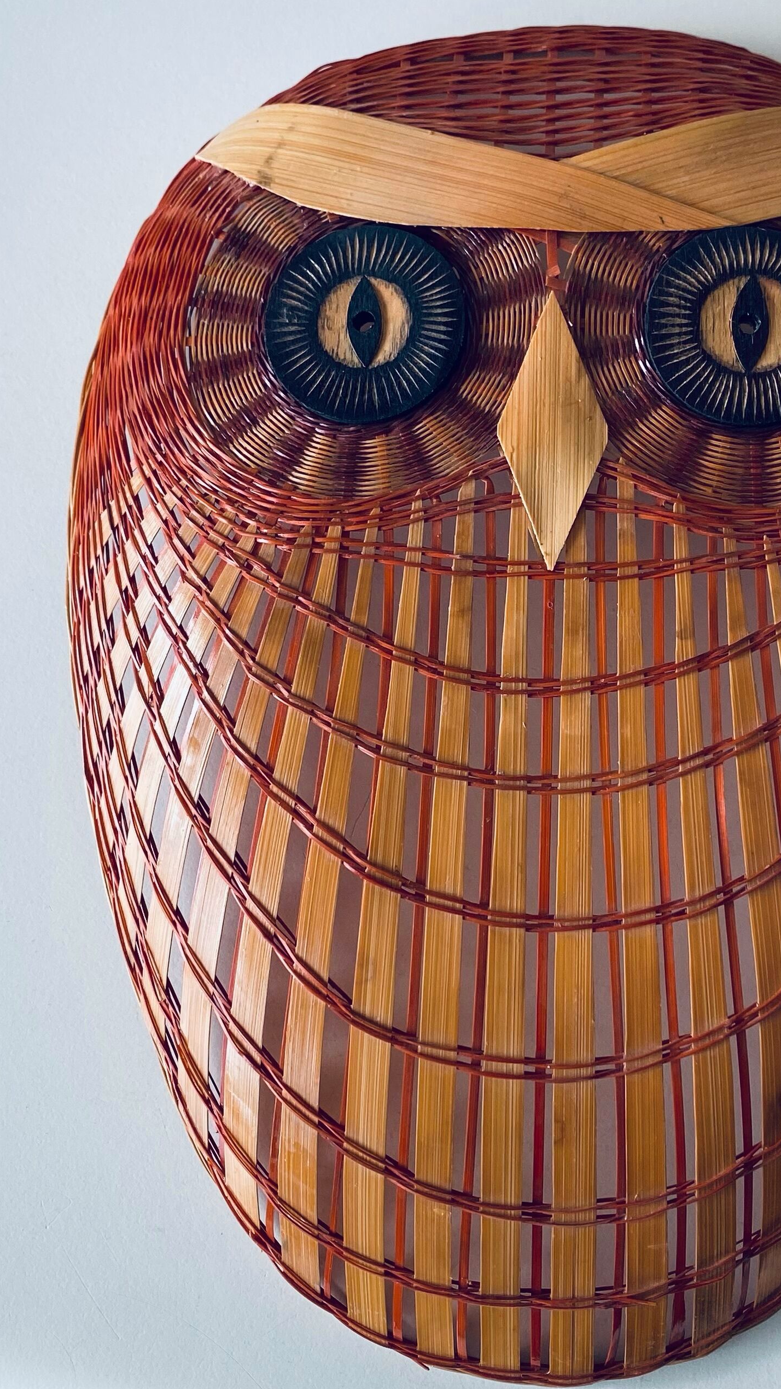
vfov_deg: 45.4
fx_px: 1656
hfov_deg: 26.4
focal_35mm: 45
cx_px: 527
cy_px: 751
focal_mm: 4.25
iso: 32
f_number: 1.8
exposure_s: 1/235
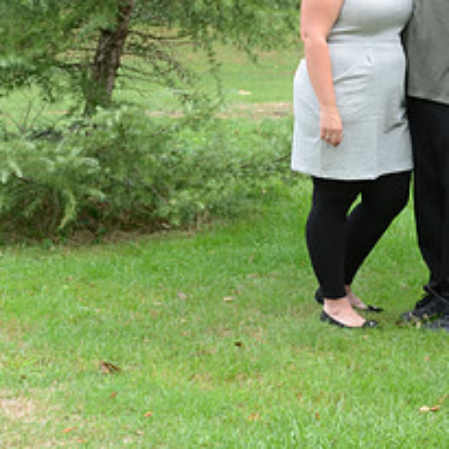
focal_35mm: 115
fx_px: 1688
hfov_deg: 15.0
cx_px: 383
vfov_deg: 15.0
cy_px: 66
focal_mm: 32
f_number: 6.3
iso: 500
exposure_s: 1/200
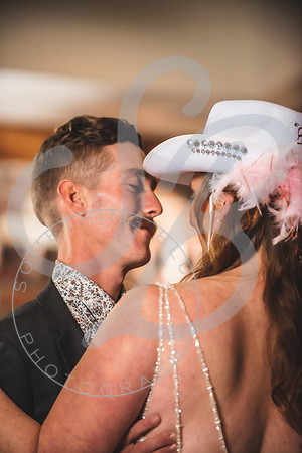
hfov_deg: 6.9
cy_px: 226
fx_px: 2516
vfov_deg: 10.3
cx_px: 151
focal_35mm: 200
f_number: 2.8
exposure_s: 1/200
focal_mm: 200
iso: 800
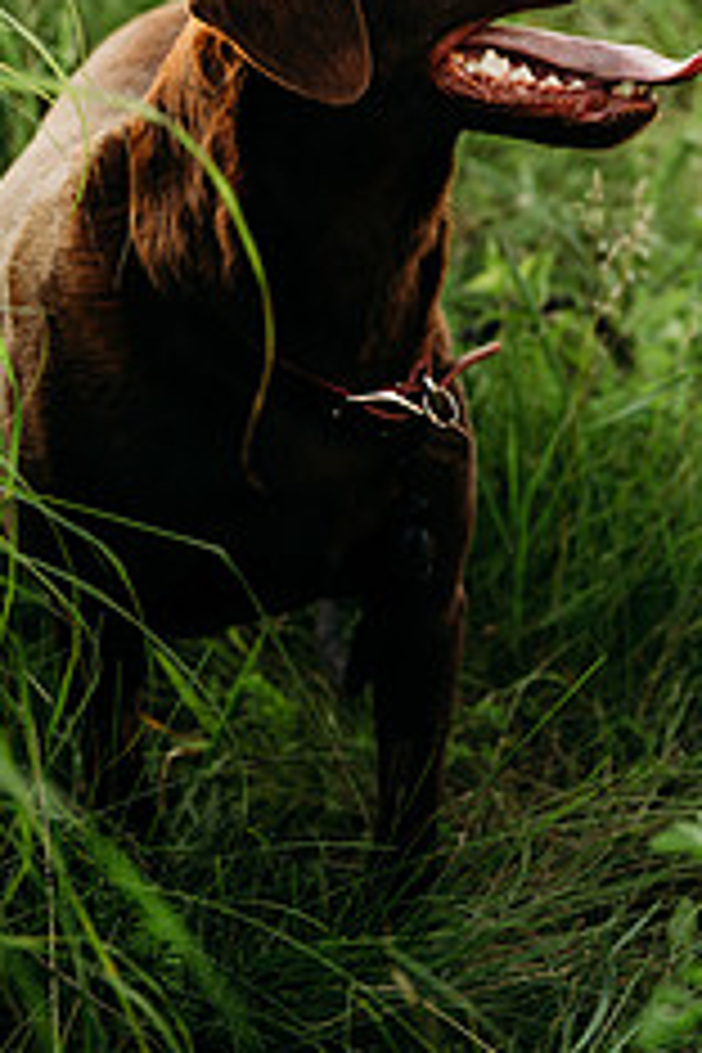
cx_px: 346
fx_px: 2866
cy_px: 342
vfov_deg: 20.7
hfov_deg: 14.0
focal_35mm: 98
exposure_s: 1/400
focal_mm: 51
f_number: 3.2
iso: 250
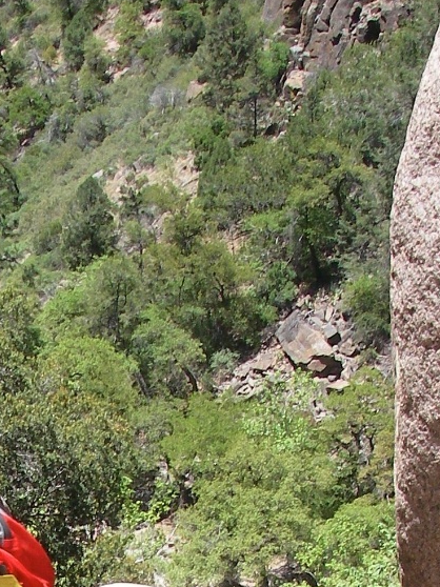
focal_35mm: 109
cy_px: 820
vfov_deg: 16.7
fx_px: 1849
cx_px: -16
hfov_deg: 13.4
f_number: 6.6
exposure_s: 1/125
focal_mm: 6.3
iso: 64
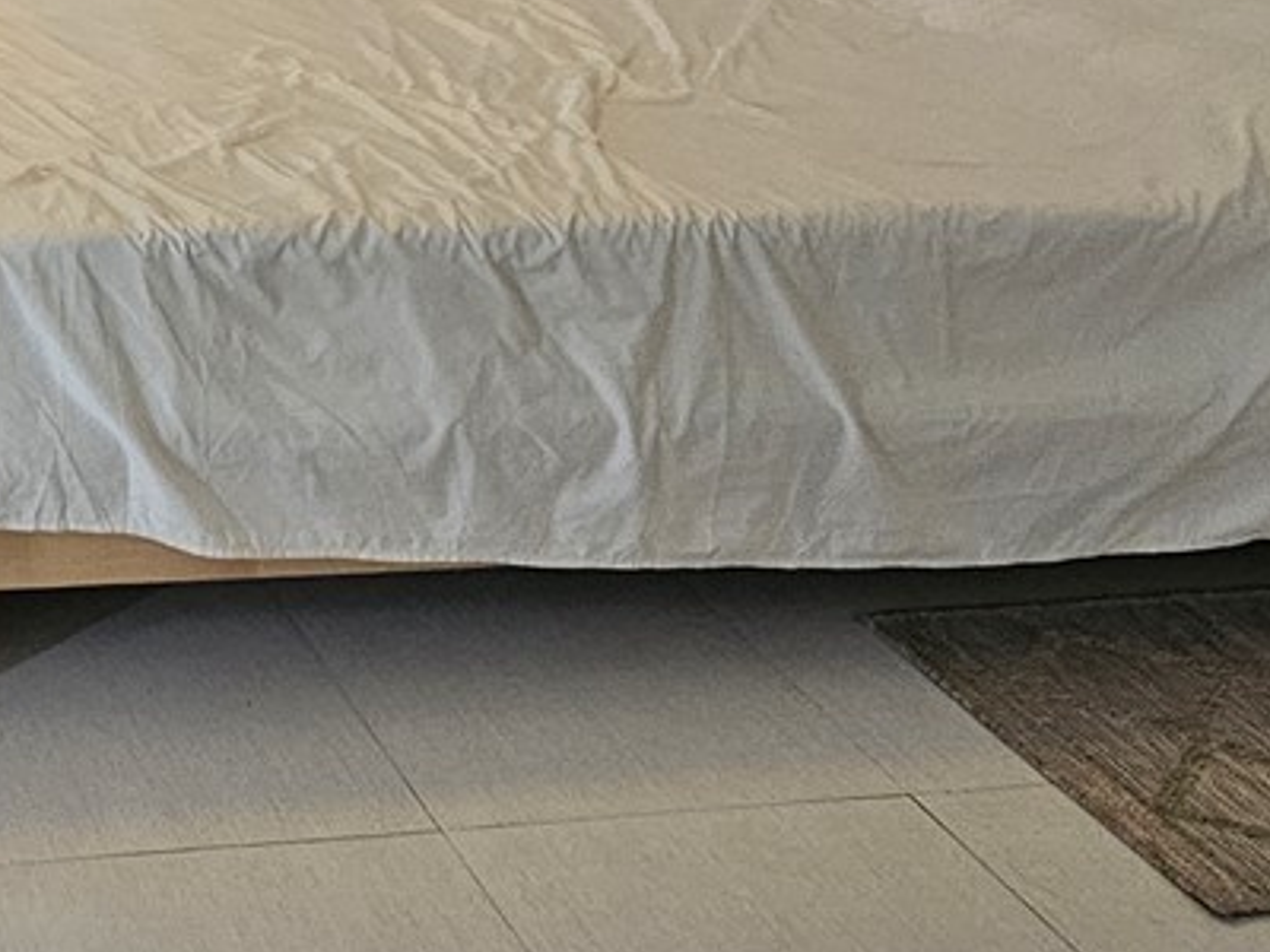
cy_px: 25
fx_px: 1908
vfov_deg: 26.7
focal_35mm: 52
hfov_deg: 31.1
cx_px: -244
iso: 320
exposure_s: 1/40
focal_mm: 2.2
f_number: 2.2
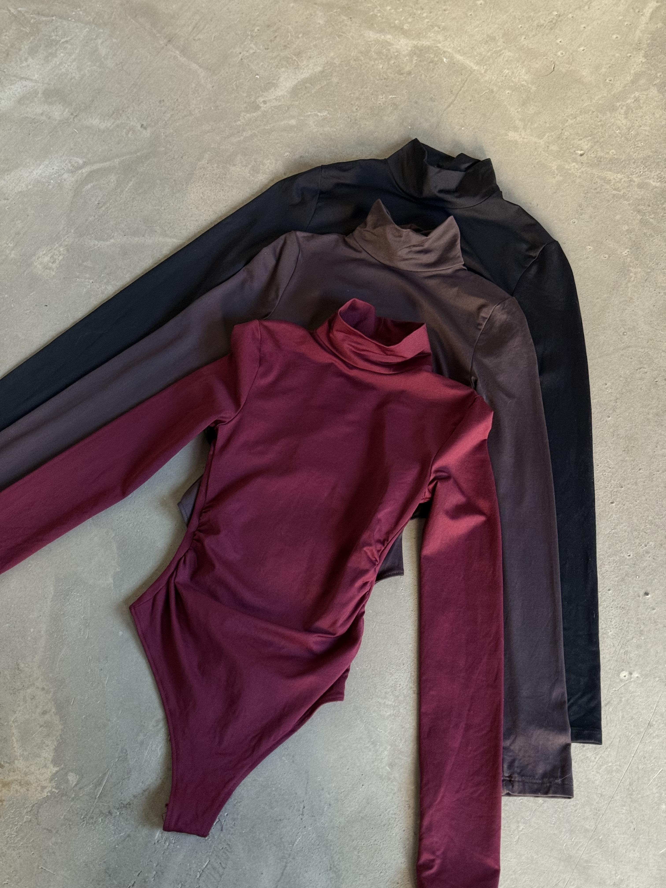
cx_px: 333
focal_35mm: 48
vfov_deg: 39.7
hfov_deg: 30.3
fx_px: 1231
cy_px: 444
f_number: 1.78
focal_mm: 6.76
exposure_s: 1/47
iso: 250
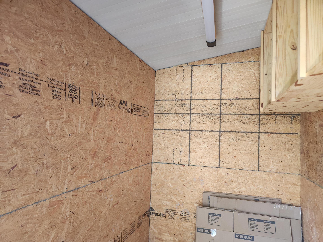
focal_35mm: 23
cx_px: 162
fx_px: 215
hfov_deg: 73.9
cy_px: 121
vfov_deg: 58.9
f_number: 1.8
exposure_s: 1/180
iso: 200
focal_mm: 5.4
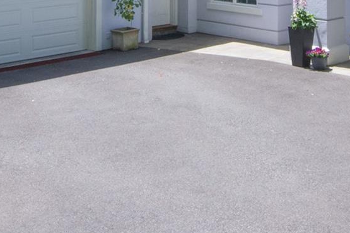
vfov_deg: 19.9
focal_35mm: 61
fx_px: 591
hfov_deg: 32.6
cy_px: -95
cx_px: 246
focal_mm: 11
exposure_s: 1/200
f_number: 14
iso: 400
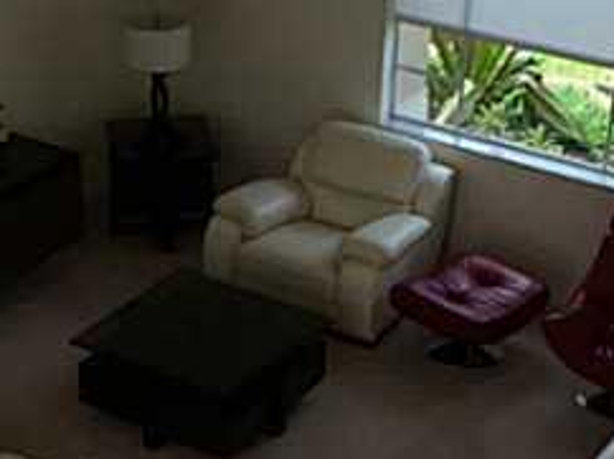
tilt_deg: -31.6
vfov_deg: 15.3
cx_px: 221
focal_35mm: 96
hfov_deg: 20.4
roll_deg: -2.3
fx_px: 1701
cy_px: 375
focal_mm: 4.15
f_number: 2.2
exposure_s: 1/120
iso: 40
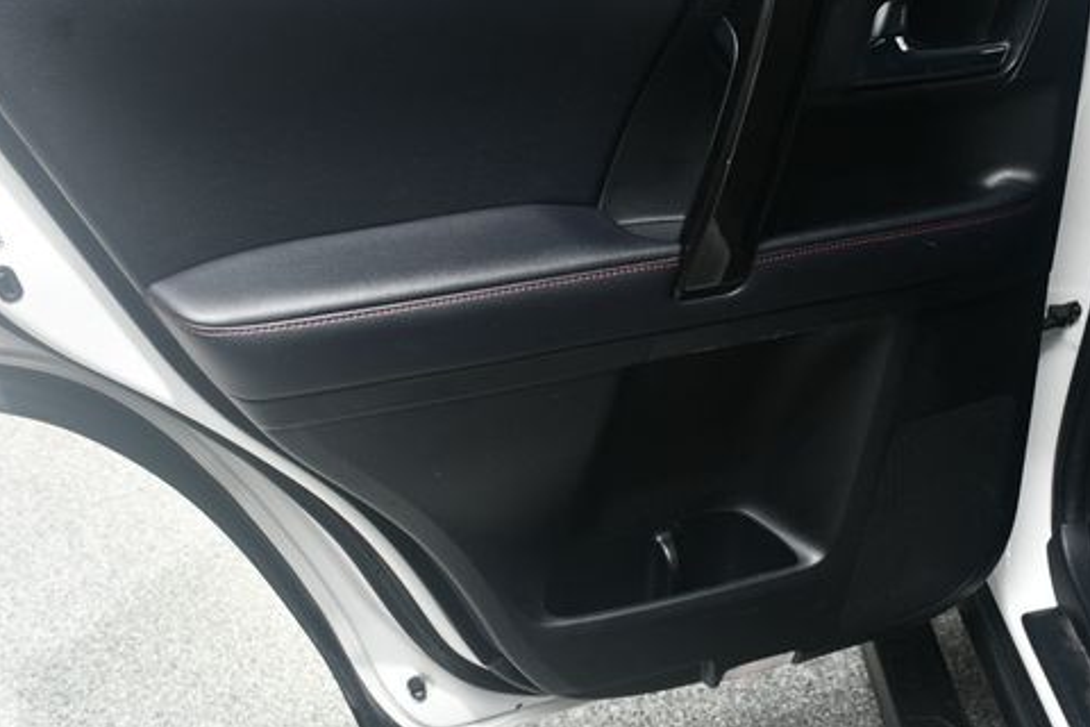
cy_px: 248
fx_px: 1332
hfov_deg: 44.5
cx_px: 559
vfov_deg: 30.3
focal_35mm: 44
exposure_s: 1/160
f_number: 7.1
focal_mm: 22
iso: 100
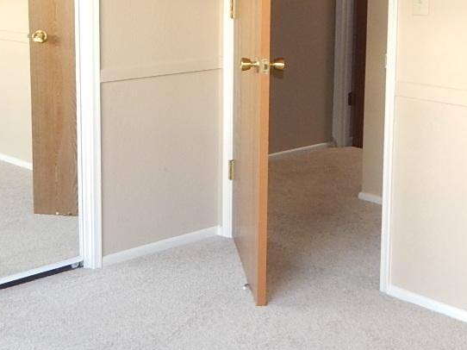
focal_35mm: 65
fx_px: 877
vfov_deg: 22.1
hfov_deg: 29.4
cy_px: 48
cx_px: 117
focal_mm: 4
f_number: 3
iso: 180
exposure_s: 1/30
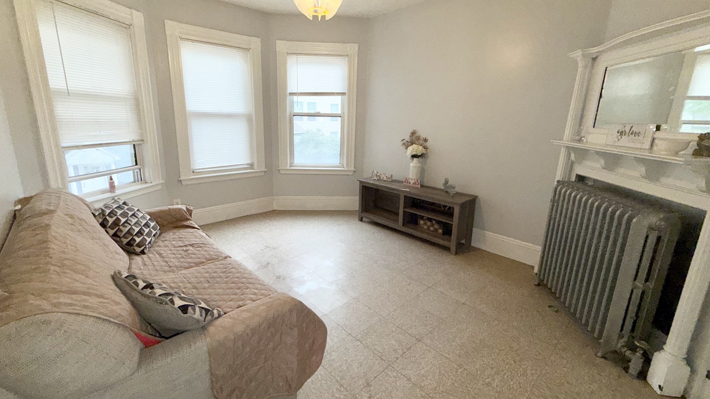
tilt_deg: -13.2
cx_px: 343
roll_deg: -0.5
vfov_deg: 67.0
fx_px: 301
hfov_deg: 99.3
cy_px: 186
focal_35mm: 16
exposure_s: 1/60
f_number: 2.2
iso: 32
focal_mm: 2.22
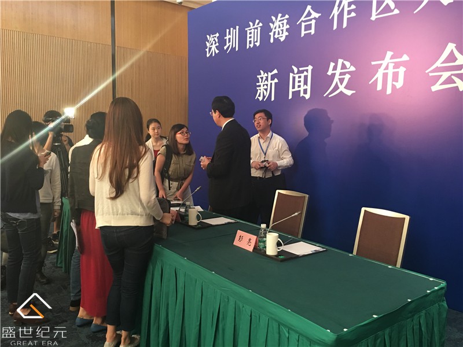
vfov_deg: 48.2
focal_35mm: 29
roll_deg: -1.8
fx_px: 388
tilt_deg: -4.8
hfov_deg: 61.7
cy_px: 174
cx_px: 232
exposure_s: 1/17
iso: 100
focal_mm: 4.15
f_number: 2.2
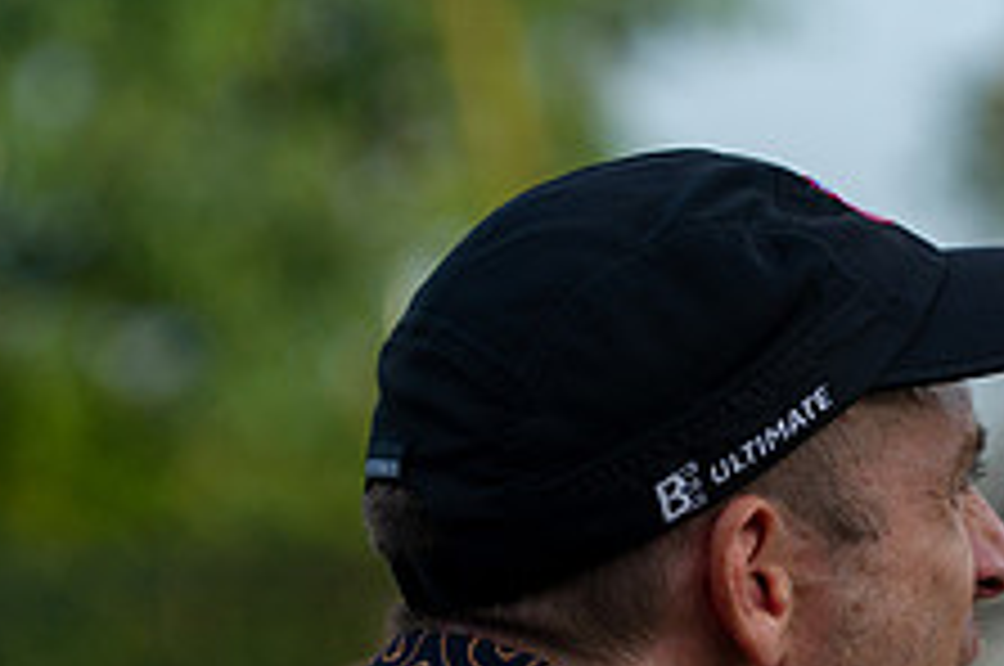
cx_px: 738
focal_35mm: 388
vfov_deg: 3.5
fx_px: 10805
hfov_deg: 5.3
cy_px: 479
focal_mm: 140
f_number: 4
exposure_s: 1/1600
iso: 450
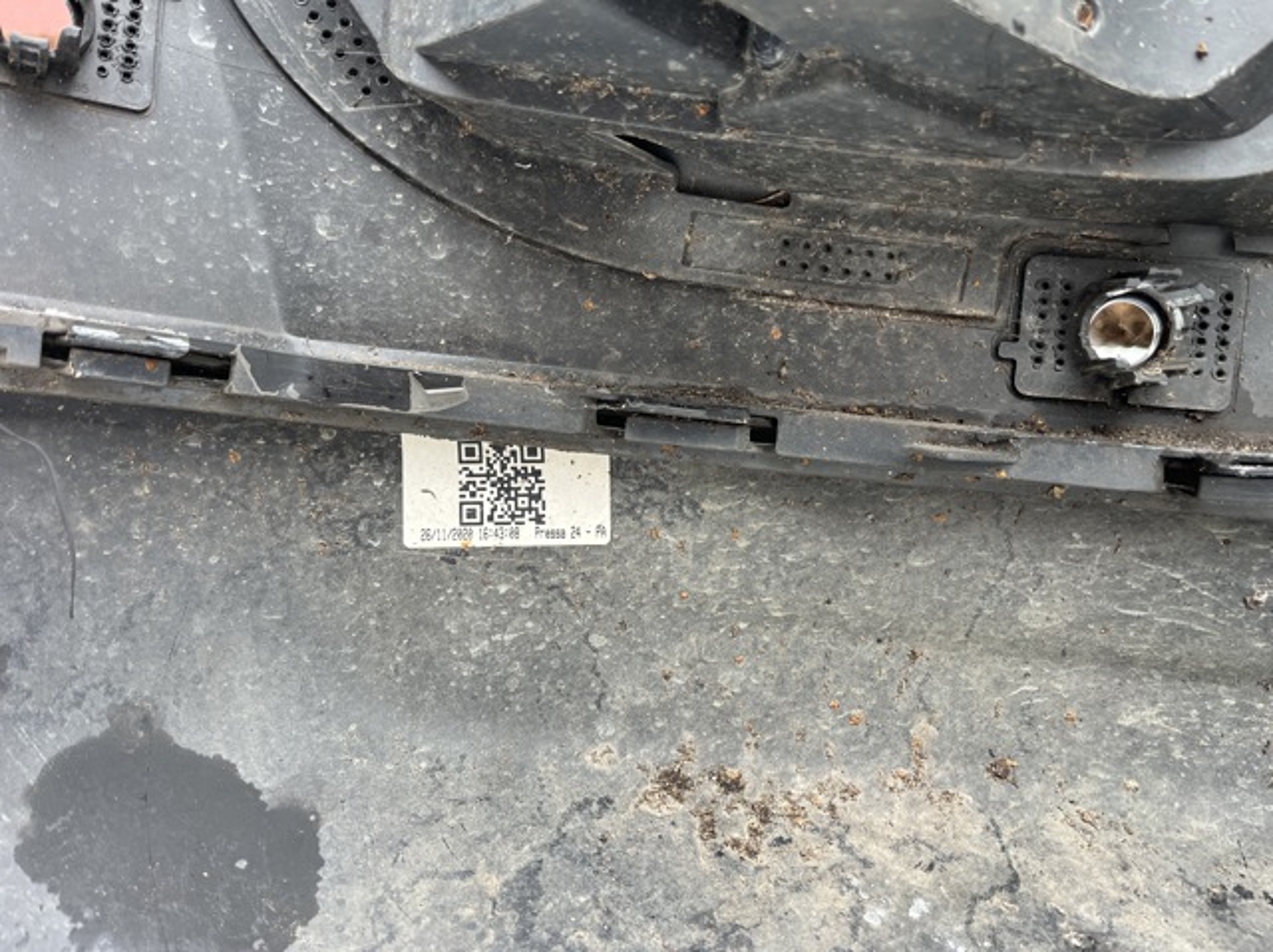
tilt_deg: -17.0
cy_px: 476
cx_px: 636
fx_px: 955
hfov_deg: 67.3
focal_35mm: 26
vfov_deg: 53.0
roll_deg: +5.7
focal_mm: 5.1
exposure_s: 1/121
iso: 64
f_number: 1.6
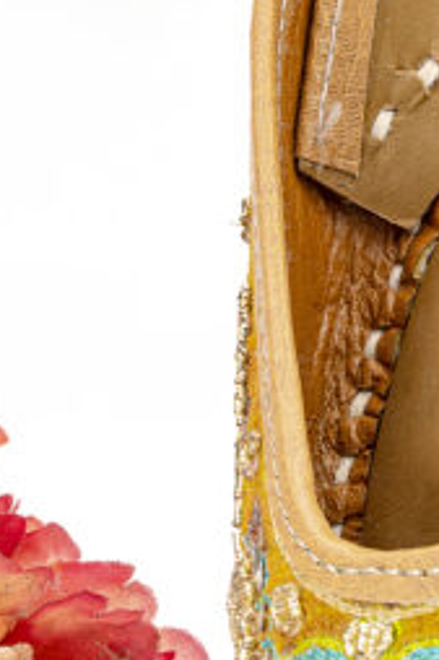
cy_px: -60
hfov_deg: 4.5
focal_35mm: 301
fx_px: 5513
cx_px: 639
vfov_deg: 6.8
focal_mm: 85
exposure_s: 1/125
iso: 160
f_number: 5
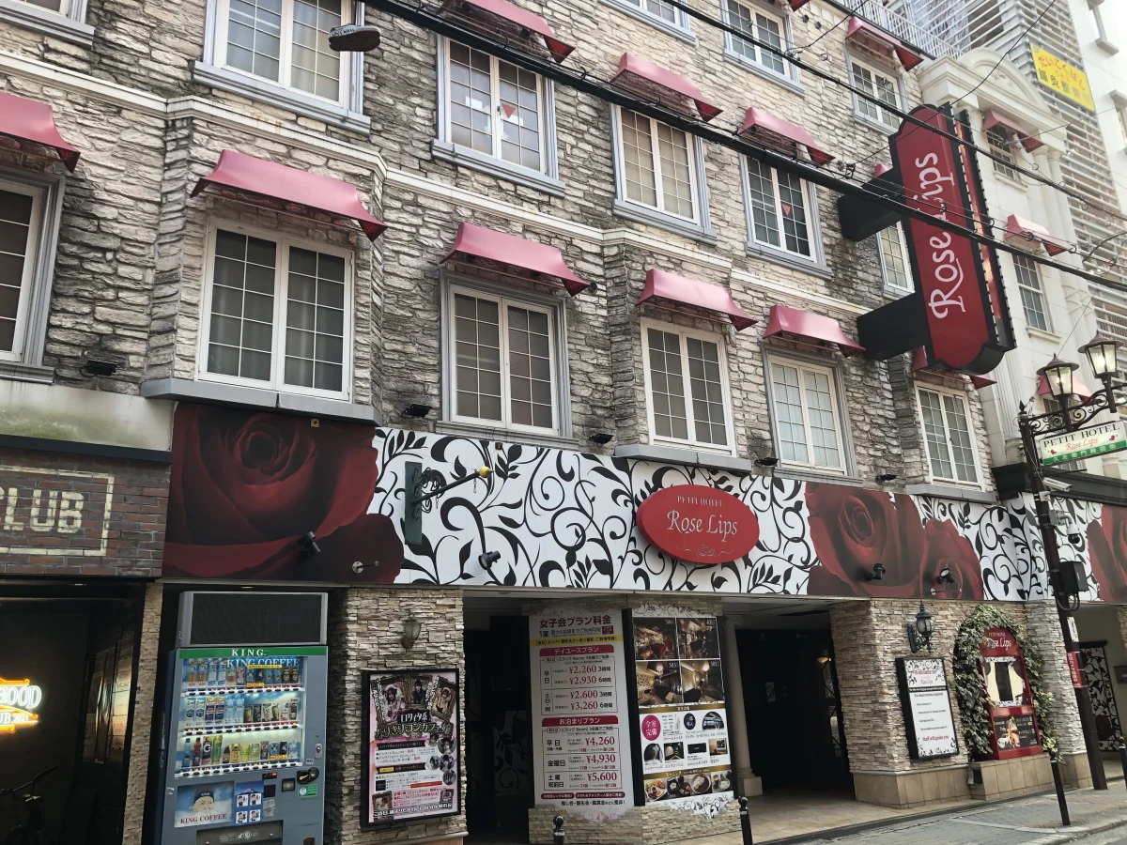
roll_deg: +2.8
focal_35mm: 28
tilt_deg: +16.8
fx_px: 912
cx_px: 564
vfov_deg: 49.7
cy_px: 422
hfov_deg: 63.4
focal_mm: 4
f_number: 1.8
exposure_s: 1/120
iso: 25
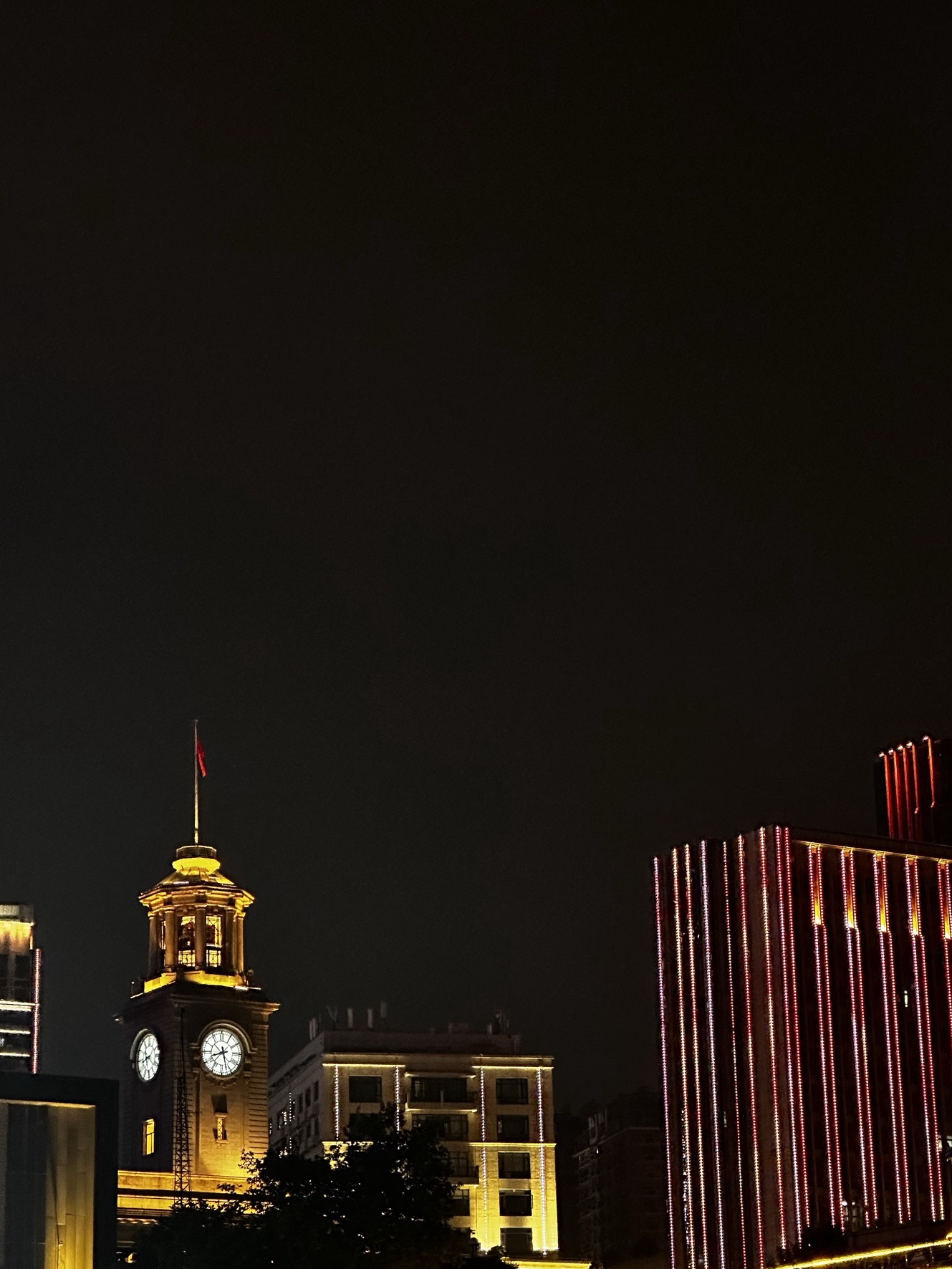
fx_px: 3264
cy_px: 696
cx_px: 542
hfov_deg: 16.6
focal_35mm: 89
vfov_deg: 22.0
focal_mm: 9
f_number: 2.8
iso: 1250
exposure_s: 1/34
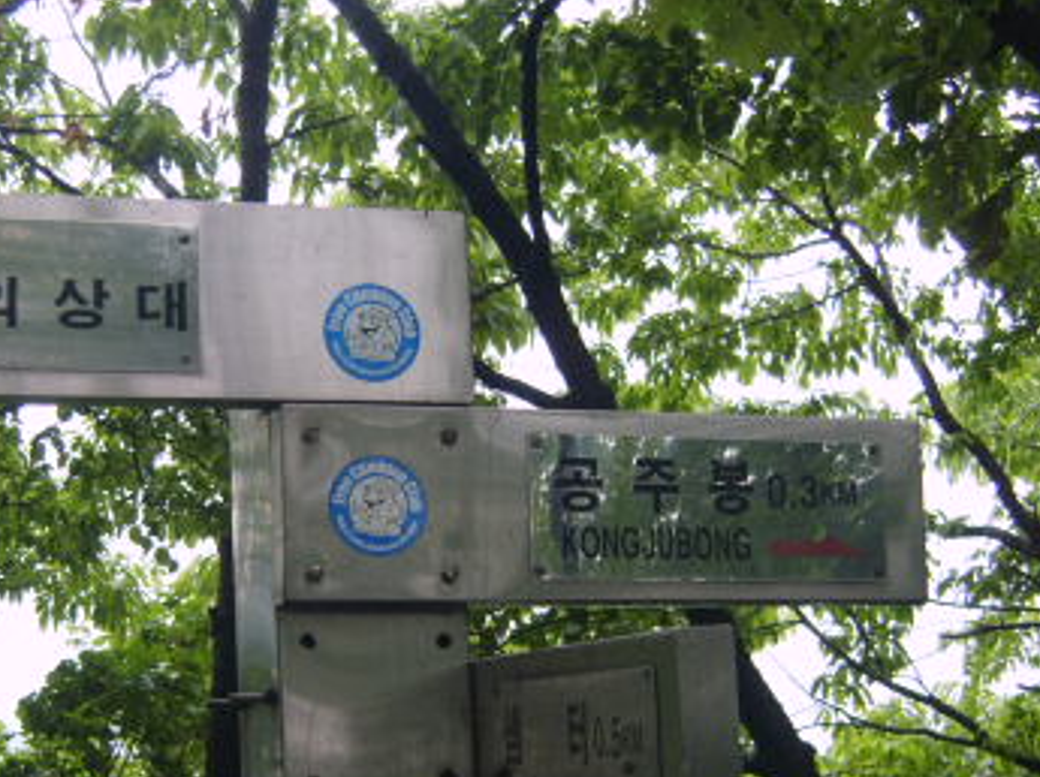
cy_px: 524
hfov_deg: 29.7
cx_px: 368
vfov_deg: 22.4
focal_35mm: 65
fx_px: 1951
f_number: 2.8
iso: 50
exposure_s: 1/60
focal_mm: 7.4
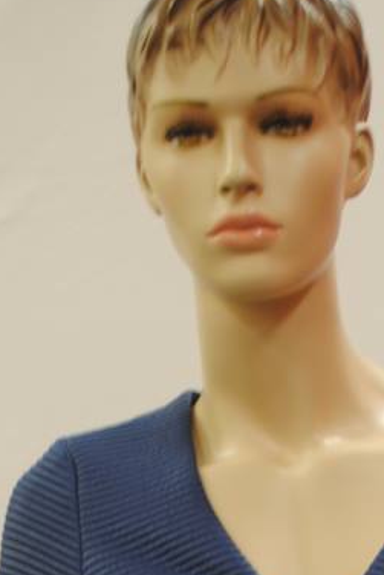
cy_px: 826
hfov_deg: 9.7
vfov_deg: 13.7
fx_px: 2270
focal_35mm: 142
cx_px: 277
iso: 100
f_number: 4.5
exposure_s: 1/5
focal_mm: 28
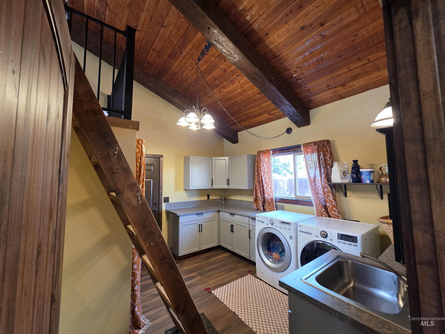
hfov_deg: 106.2
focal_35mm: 13
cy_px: 167
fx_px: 167
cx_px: 222
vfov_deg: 89.9
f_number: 1.9
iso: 400
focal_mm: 2.2
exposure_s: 1/60
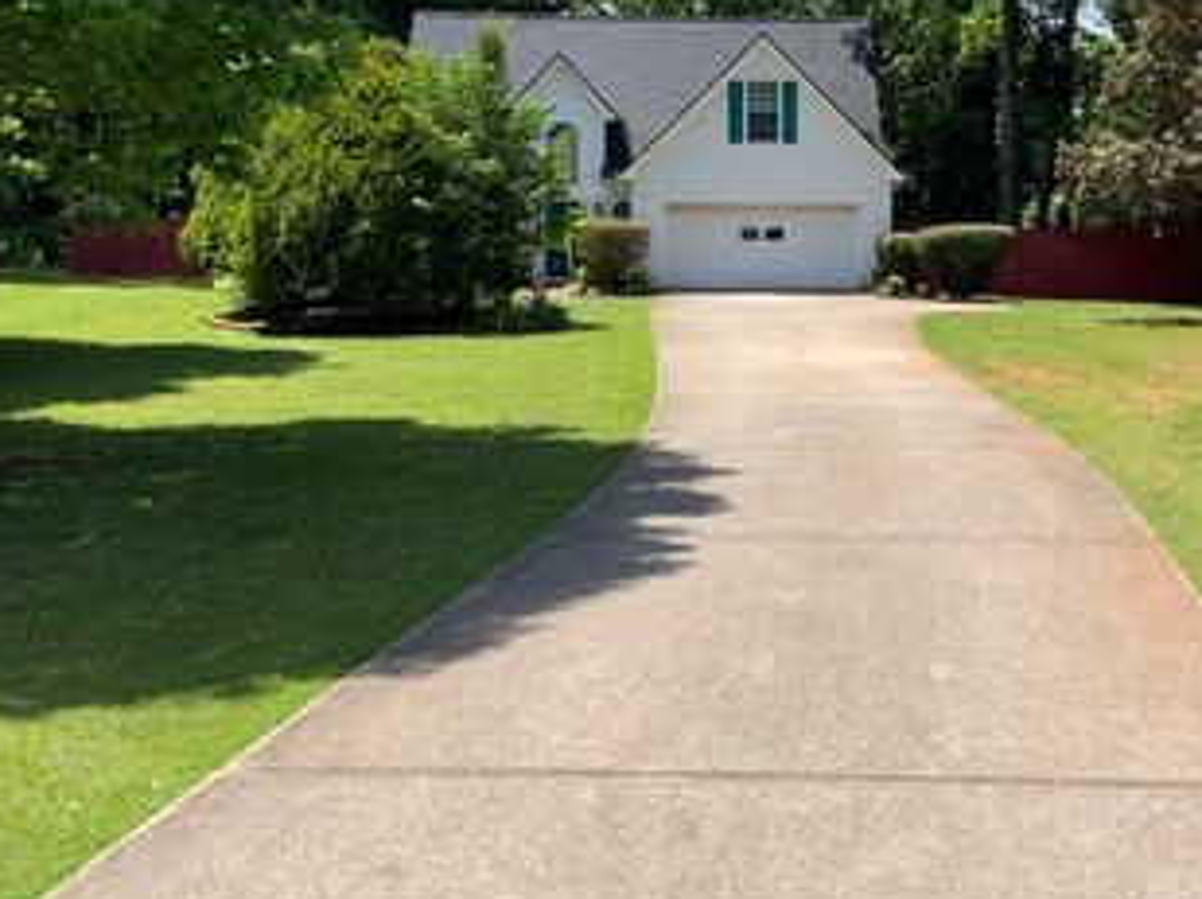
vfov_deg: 30.4
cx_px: 813
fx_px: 1630
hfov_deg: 39.9
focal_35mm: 47
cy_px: 251
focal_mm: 3
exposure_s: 1/1076
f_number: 1.8
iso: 16
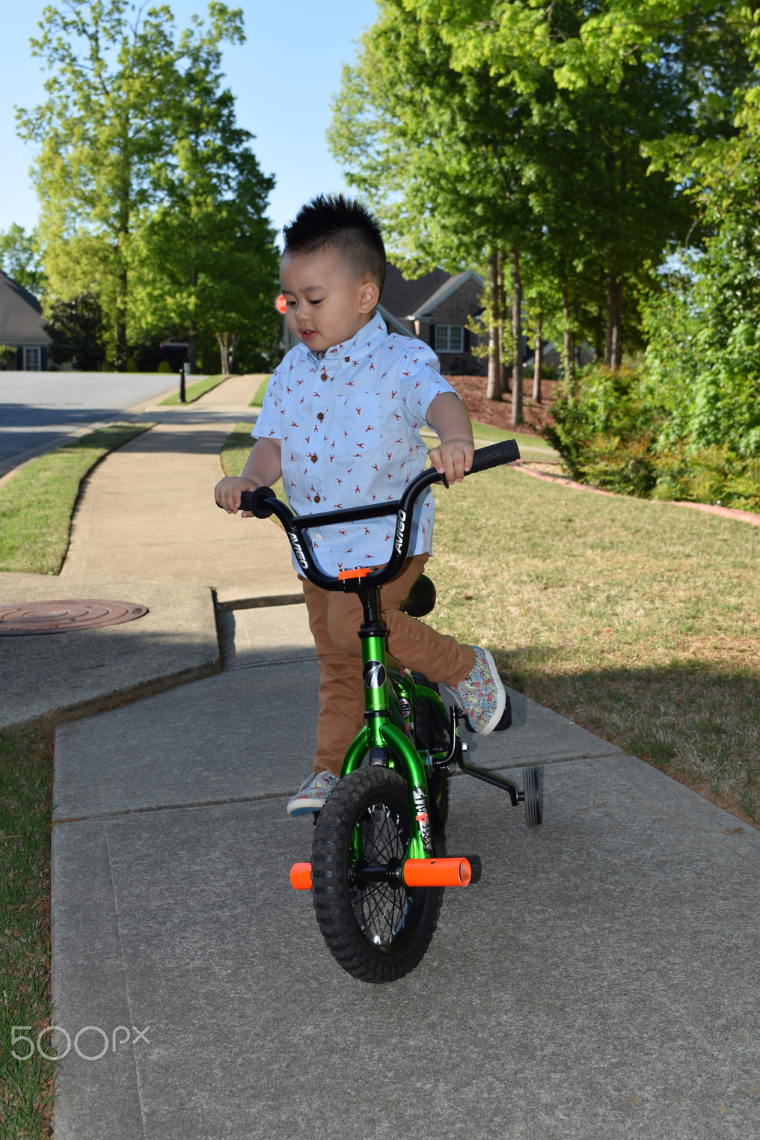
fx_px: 1347
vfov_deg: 45.9
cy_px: 543
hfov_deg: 31.5
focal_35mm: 43
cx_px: 363
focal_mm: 27
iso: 100
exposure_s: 1/200
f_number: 7.1
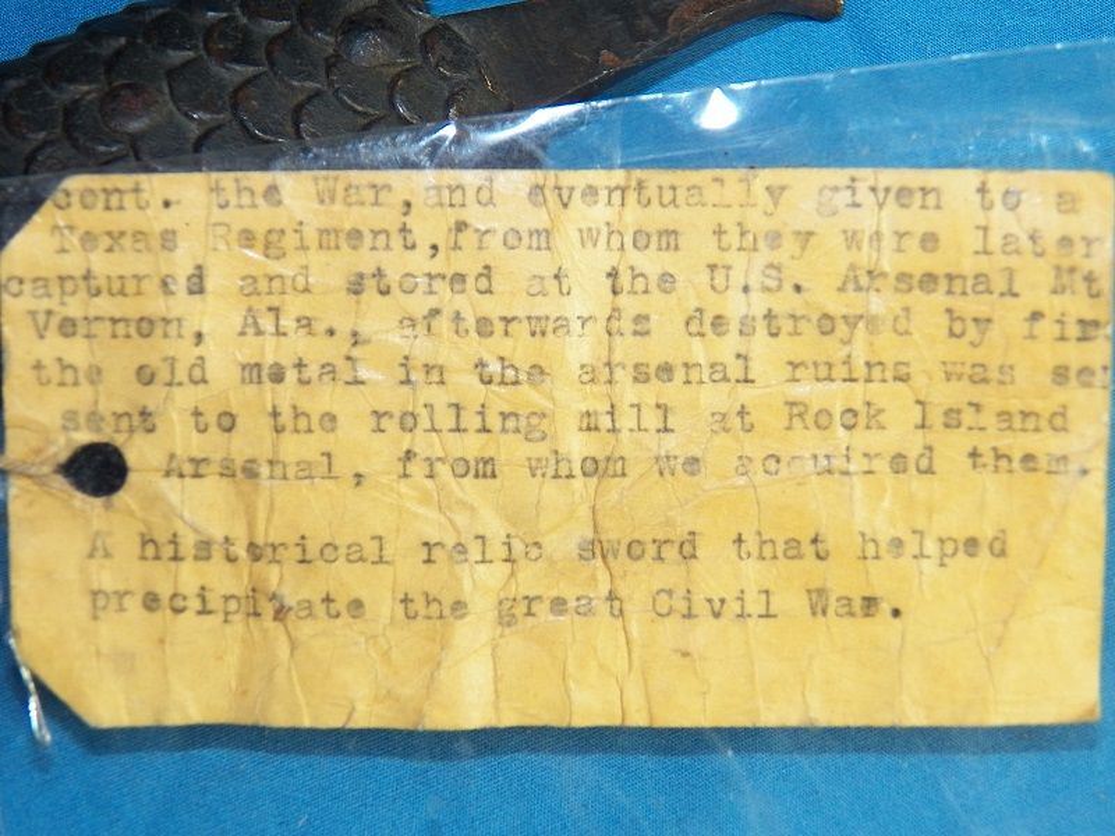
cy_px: 418
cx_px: 558
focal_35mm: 80
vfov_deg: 18.4
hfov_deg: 24.4
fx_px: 2577
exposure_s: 1/40
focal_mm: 14.4
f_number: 3.6
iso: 200
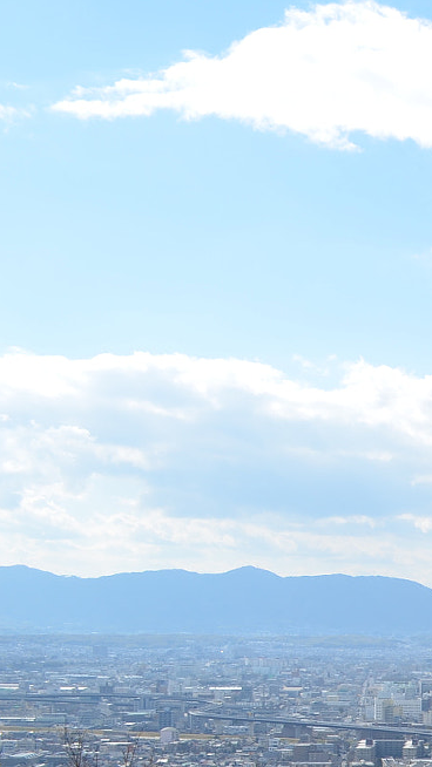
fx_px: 1405
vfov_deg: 29.9
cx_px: 927
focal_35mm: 69
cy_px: 609
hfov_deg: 14.0
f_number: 8
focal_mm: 18
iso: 100
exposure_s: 1/250
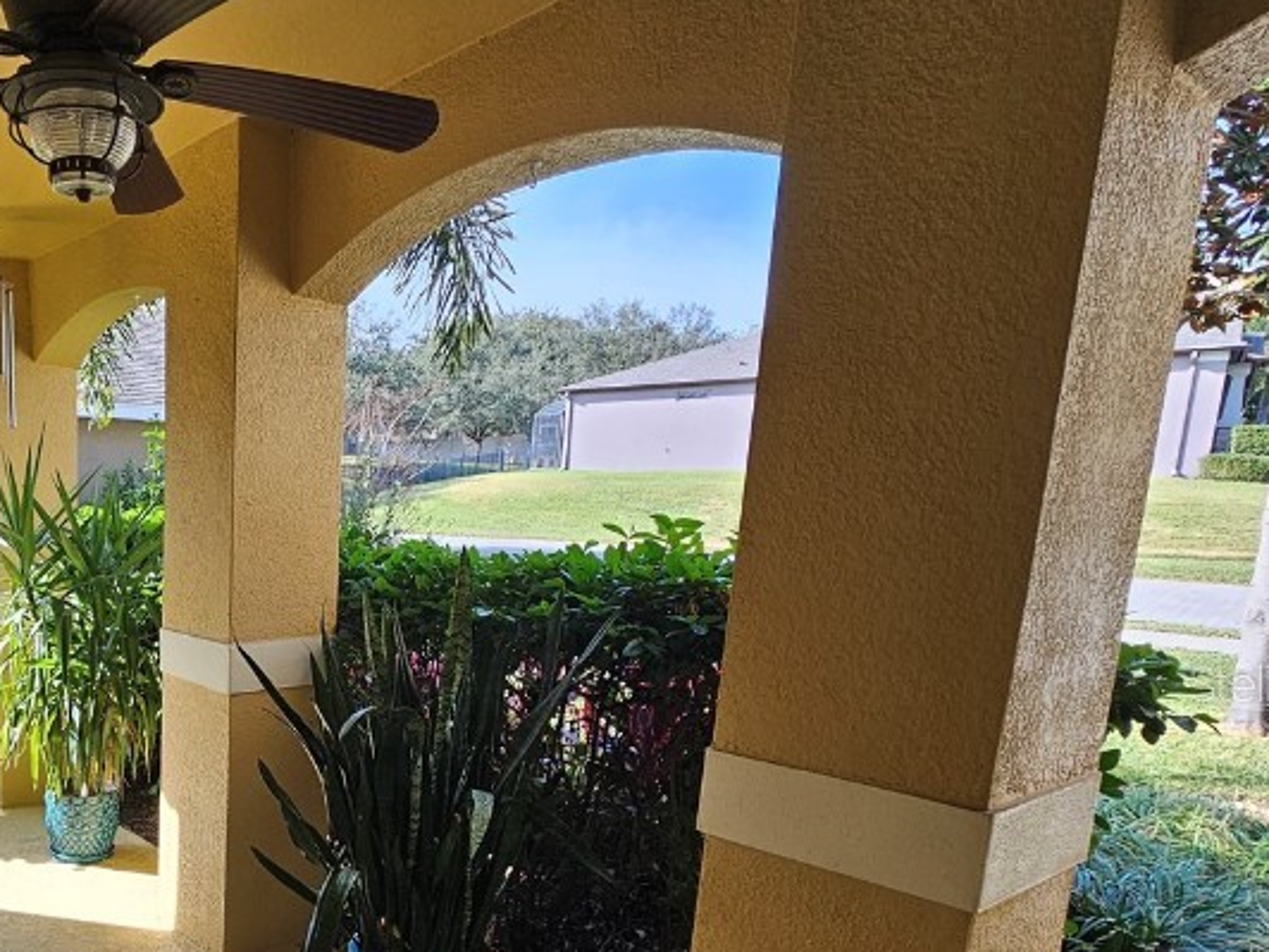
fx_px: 916
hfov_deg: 61.5
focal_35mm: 25
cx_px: 193
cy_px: 682
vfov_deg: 53.1
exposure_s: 1/314
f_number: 2.2
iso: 50
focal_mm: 2.2
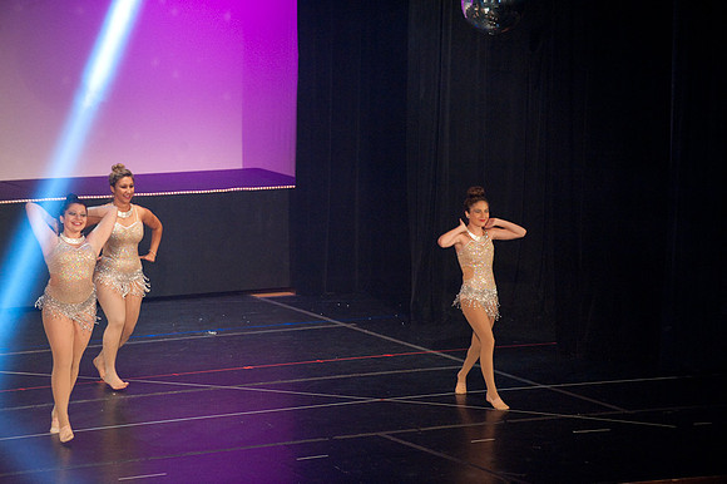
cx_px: 364
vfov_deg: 6.9
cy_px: 242
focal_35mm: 200
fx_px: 4036
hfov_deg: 10.3
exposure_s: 1/200
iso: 3200
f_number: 4
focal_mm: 200
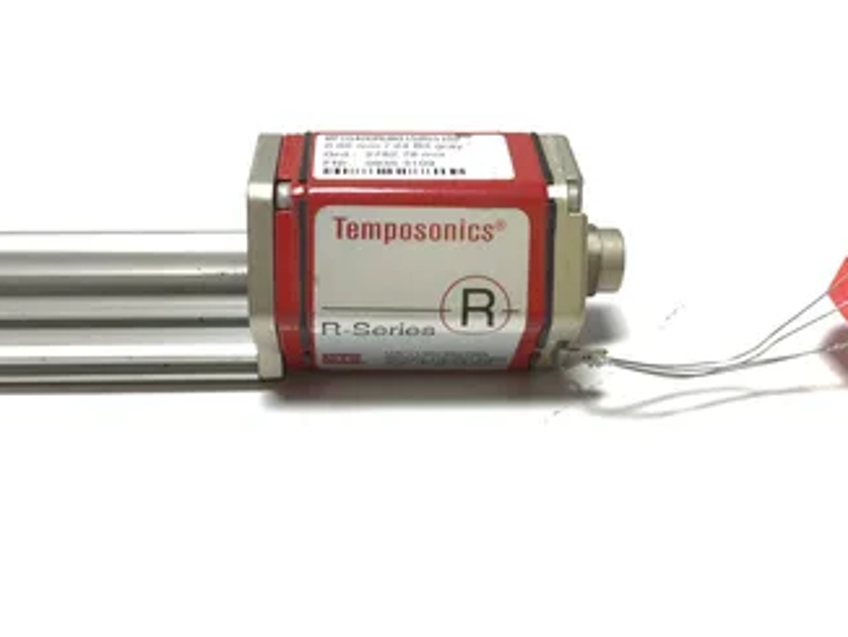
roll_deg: +0.9
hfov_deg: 48.9
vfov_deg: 37.8
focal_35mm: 38
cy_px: 317
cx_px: 382
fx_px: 932
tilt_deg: -36.8
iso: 32
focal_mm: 3.3
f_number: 2.4
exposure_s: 1/120
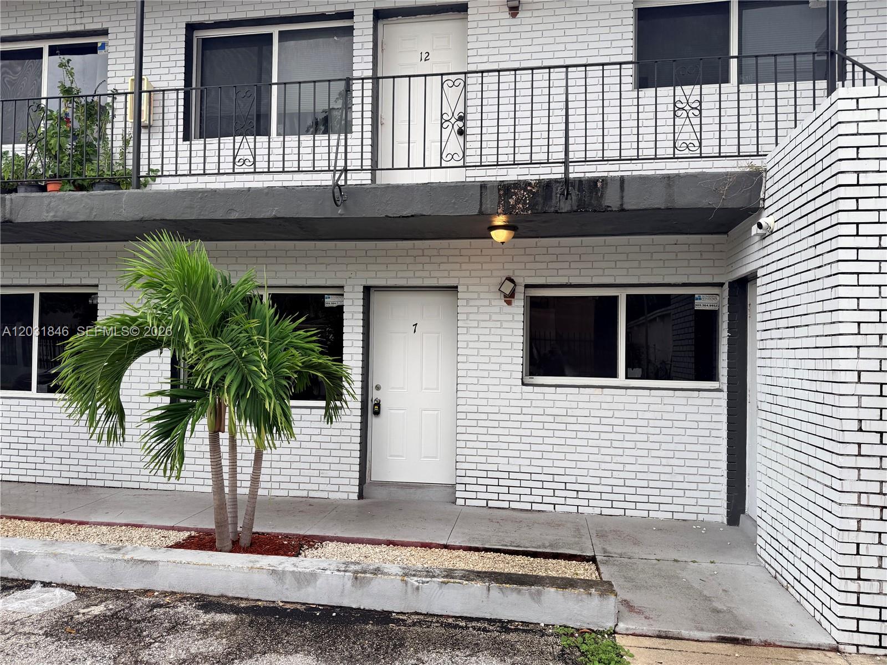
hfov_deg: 71.6
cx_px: 444
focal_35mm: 24
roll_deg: +0.3
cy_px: 332
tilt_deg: +3.6
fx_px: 615
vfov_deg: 56.8
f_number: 1.78
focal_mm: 6.76
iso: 80
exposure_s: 1/722
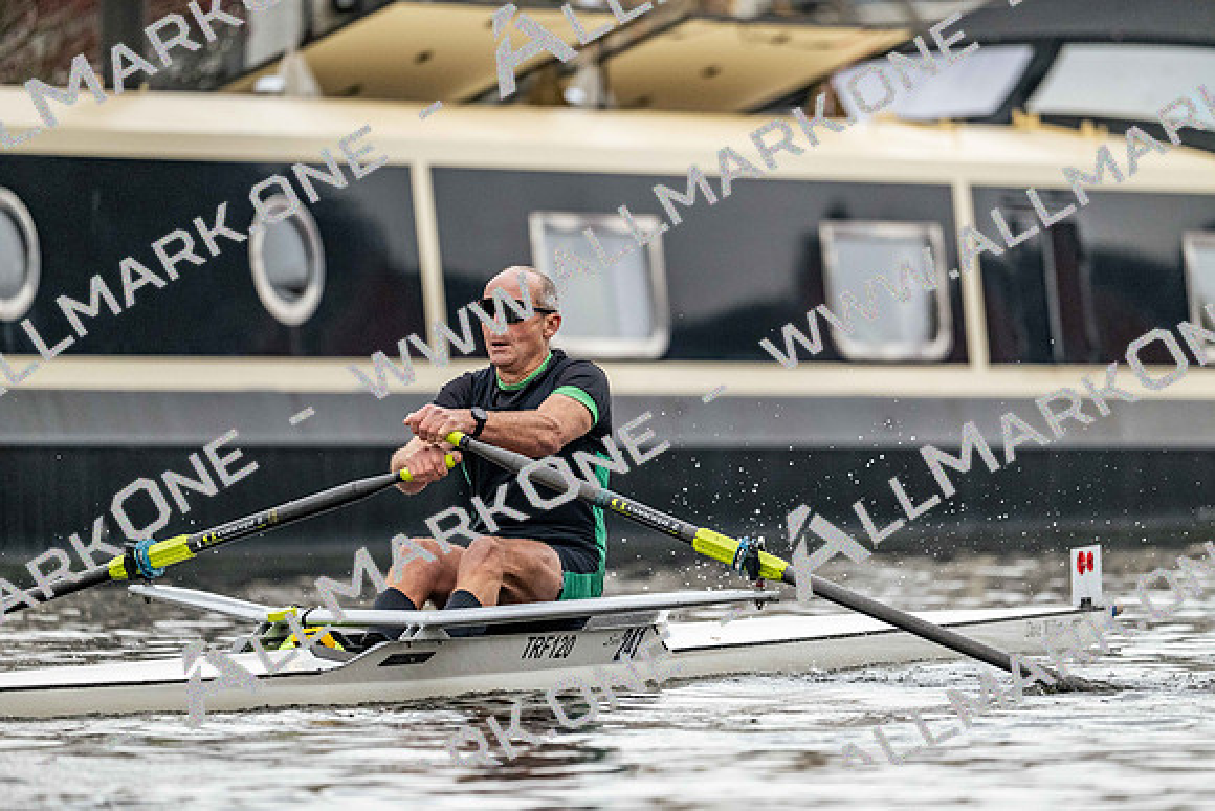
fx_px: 13503
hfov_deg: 5.2
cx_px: 608
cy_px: 406
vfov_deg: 3.4
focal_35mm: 400
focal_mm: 400
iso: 3600
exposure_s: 1/2500
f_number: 4.5
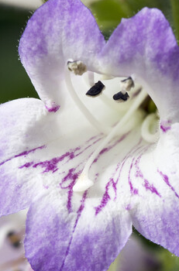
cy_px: 159
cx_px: 95
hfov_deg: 3.7
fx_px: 2805
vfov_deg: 5.5
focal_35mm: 373
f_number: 10
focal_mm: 85
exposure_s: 1/320
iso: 200
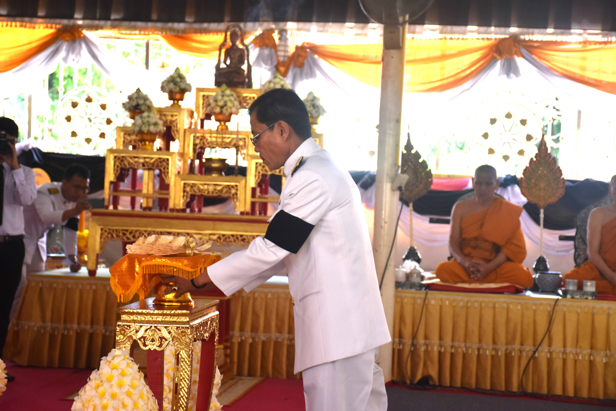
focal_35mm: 84
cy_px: 206
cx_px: 308
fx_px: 1437
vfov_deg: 16.3
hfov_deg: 24.2
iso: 800
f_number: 4.8
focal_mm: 56
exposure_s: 1/160
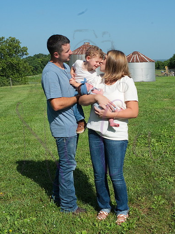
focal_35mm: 35
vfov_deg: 53.2
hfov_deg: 41.2
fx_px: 233
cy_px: 108
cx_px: 88
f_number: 14
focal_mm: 31.5
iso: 400
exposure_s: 1/320
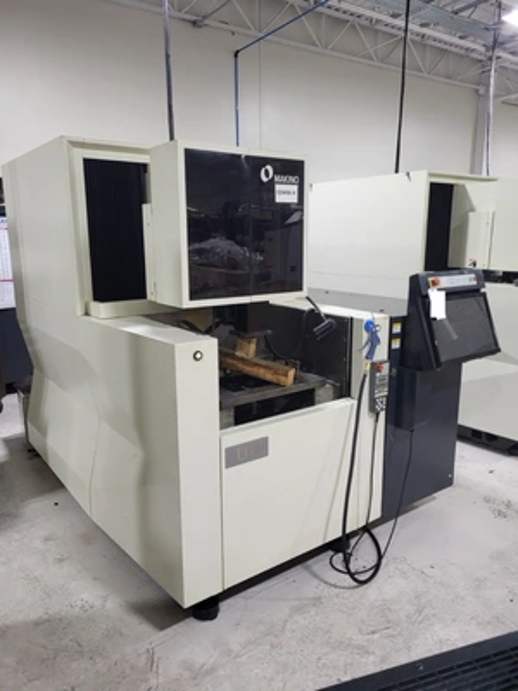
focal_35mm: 26
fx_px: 519
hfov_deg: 53.1
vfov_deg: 67.3
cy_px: 346
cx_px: 259
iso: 250
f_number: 1.8
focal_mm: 5.4
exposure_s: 1/120
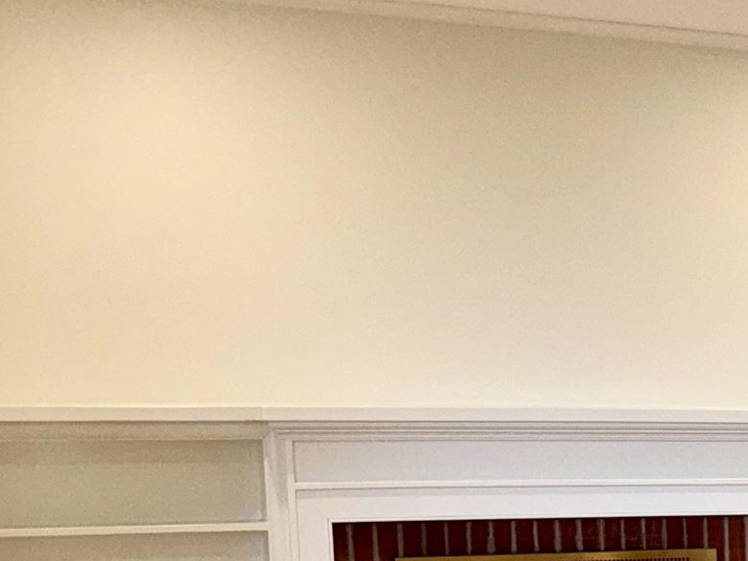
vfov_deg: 15.1
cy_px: 684
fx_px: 2031
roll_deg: -0.2
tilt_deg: -7.9
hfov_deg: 17.9
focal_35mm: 94
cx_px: 1216
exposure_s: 1/120
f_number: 1.78
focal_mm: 6.76
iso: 64
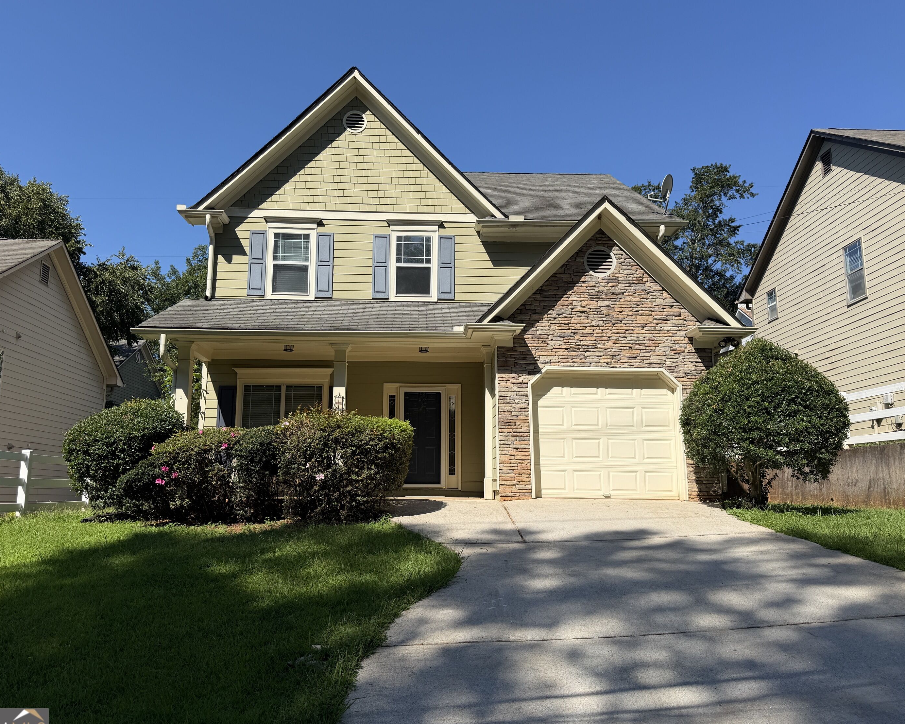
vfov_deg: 54.9
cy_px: 369
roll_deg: -0.4
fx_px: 696
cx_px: 438
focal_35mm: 26
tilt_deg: +9.7
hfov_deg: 66.0
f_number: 1.78
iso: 80
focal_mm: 6.76
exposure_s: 1/4405
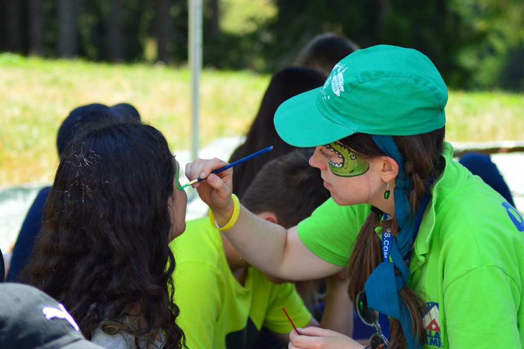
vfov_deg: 13.0
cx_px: 262
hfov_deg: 19.5
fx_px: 1527
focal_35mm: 105
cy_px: 174
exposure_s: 1/200
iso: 100
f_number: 4
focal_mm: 70
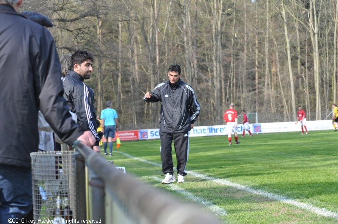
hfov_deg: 16.1
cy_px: 112
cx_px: 169
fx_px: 1195
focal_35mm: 128
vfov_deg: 10.7
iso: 800
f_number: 6.3
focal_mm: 85
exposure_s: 1/1000
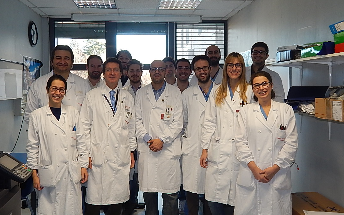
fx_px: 337
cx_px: 159
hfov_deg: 54.0
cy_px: 101
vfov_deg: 35.3
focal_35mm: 36
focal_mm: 4
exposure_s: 1/50
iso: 125
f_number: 3
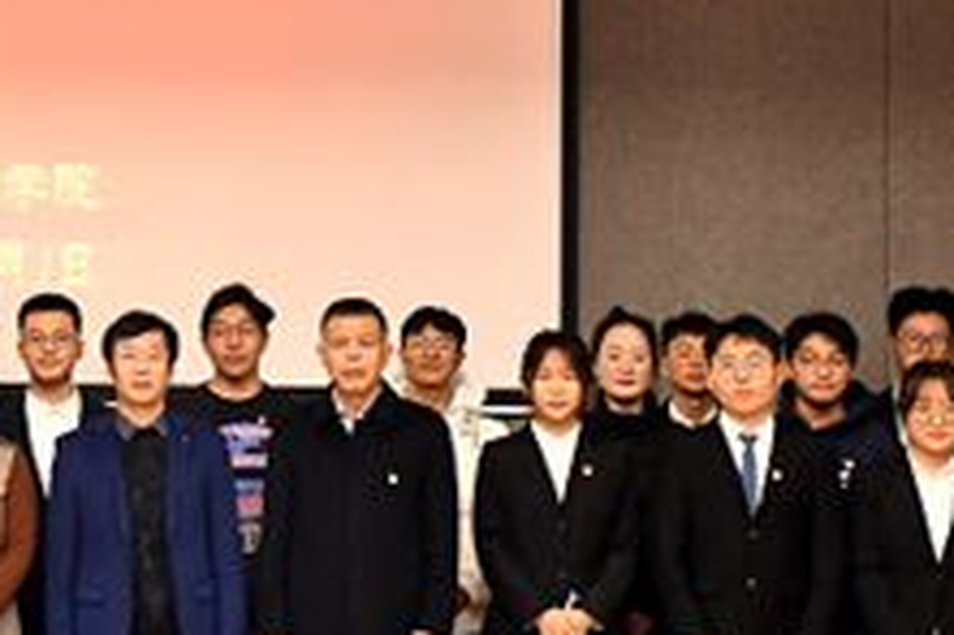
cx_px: 0
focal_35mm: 182
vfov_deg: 7.5
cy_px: 199
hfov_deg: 11.2
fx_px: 4819
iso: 2500
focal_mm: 45
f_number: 4.5
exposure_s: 1/80
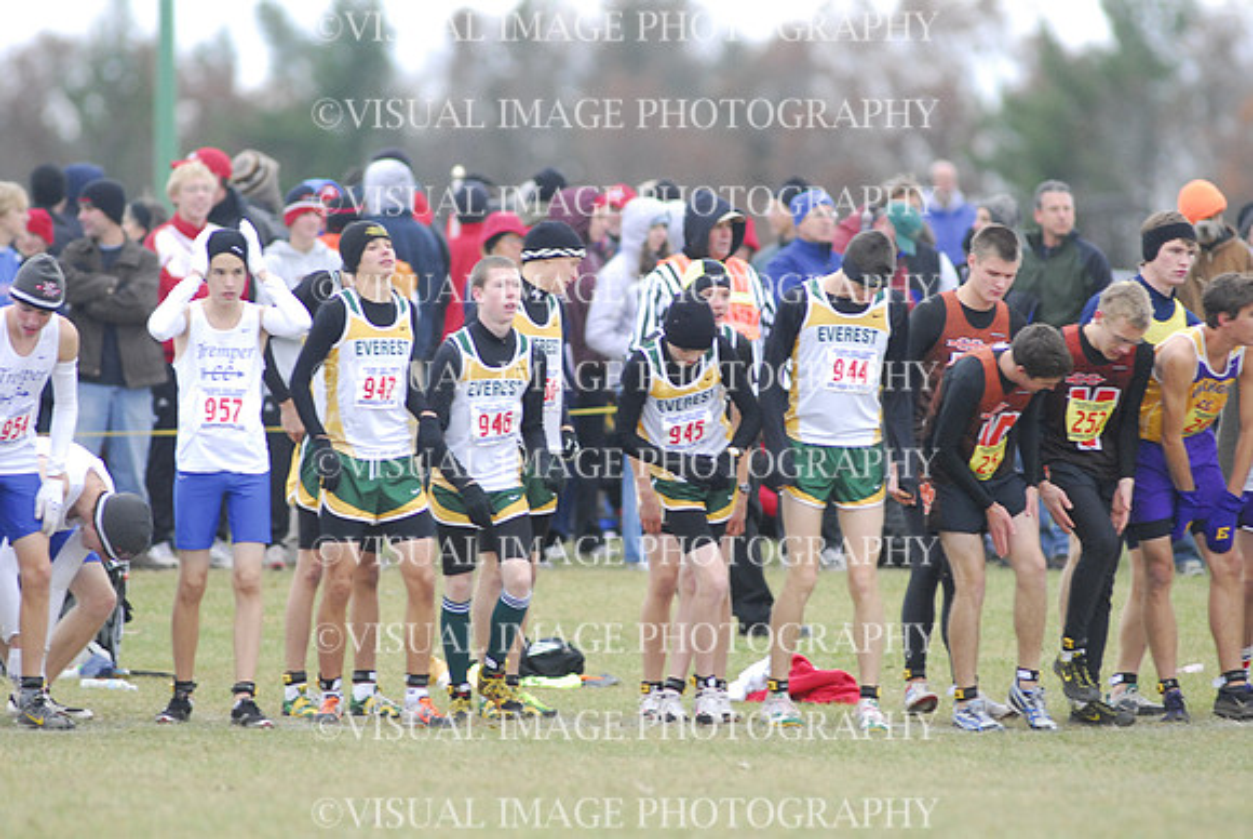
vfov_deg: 3.1
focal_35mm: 450
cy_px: 420
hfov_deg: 4.6
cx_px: 626
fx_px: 15678
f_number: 4
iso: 800
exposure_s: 1/500
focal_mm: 300
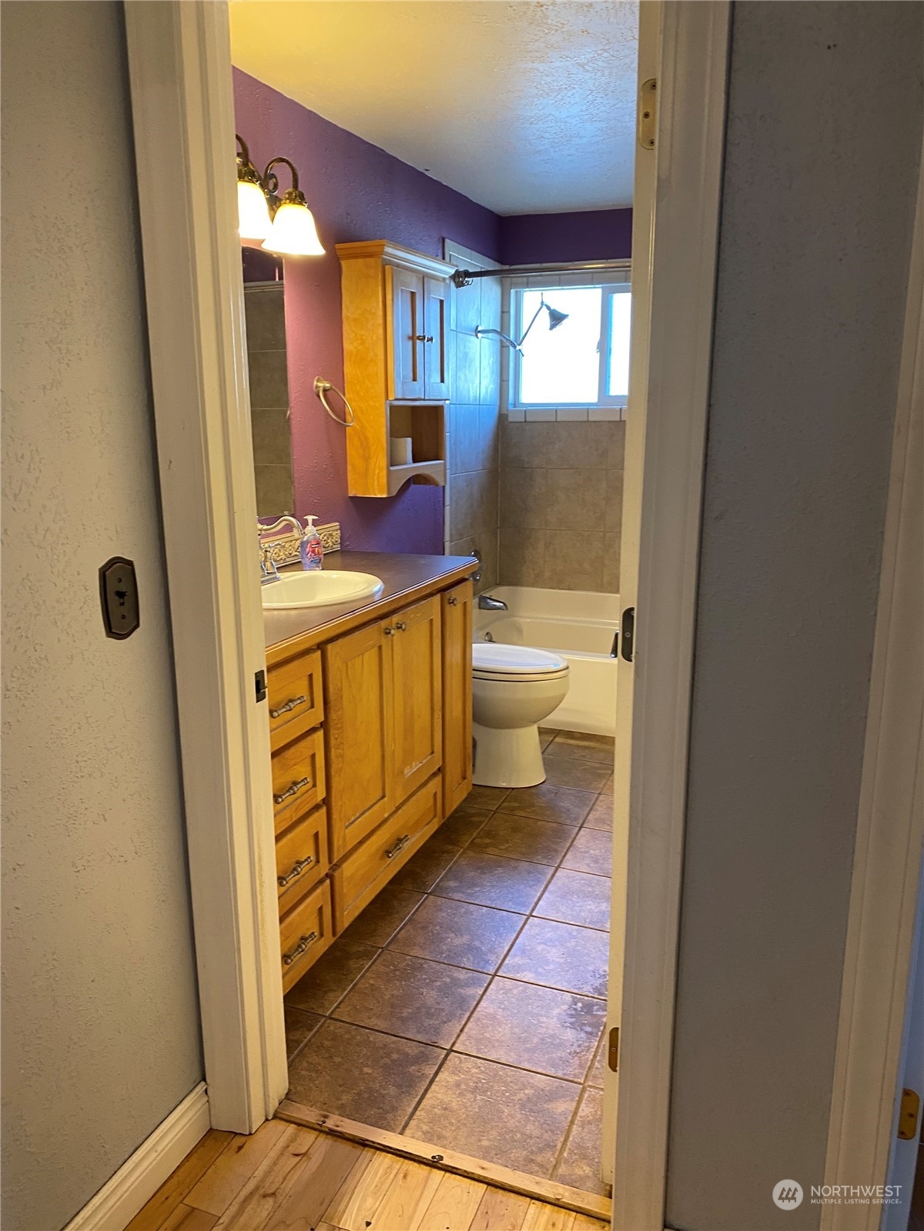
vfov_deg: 67.3
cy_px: 616
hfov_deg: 53.1
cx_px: 462
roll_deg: -0.9
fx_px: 925
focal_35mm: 26
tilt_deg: -13.3
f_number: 1.8
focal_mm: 4.25
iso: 160
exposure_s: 1/60
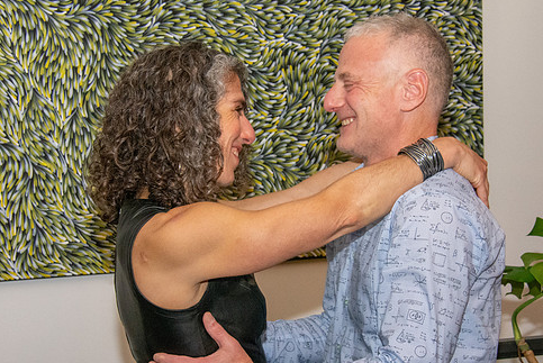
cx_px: 275
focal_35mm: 90
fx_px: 1359
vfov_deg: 15.2
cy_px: 212
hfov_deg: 22.6
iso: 5000
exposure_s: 1/100
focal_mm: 50
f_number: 13
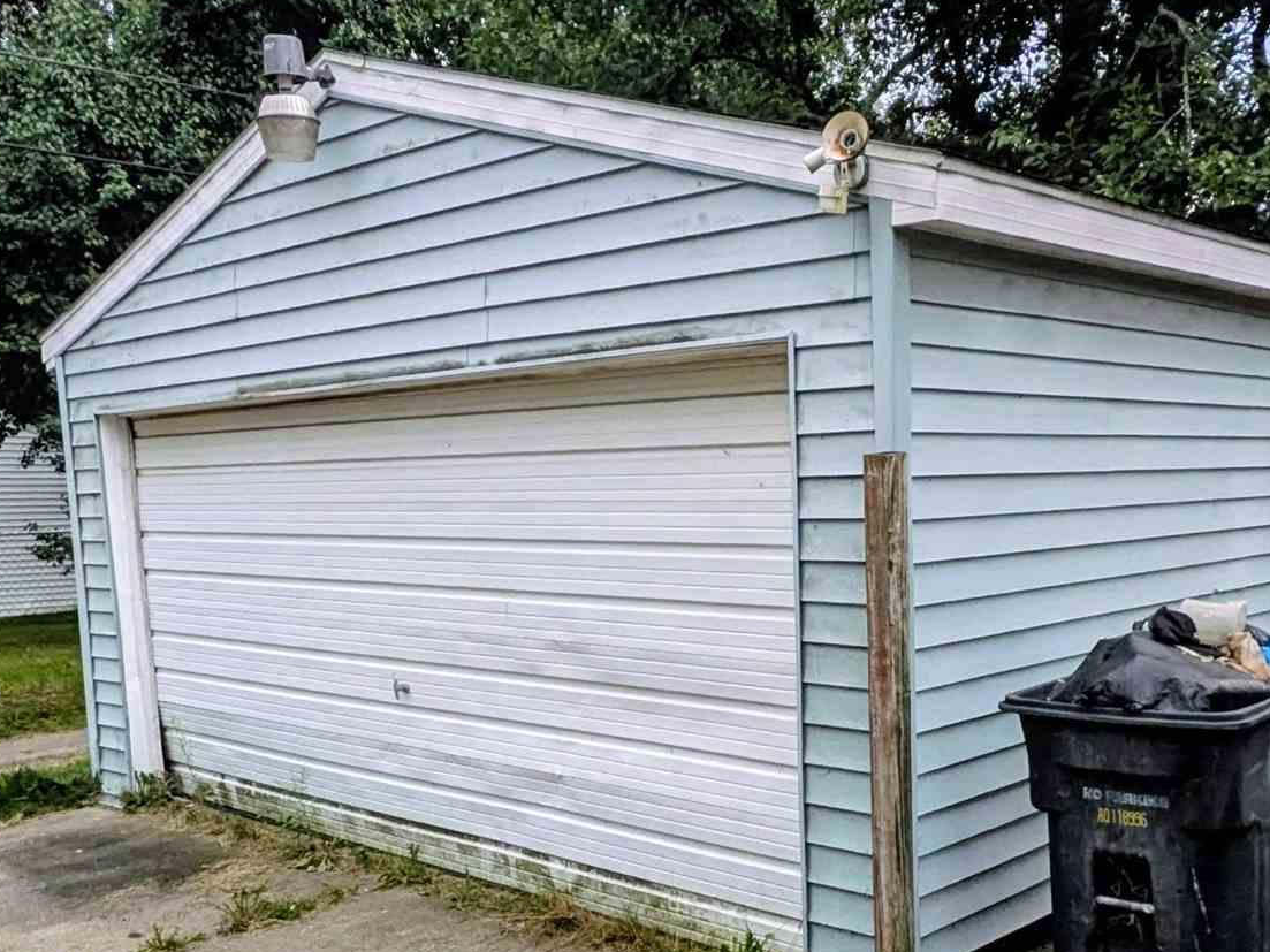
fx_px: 1431
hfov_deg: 47.6
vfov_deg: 36.2
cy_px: 672
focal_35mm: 39
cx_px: 756
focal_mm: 1.85
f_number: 2.2
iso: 69
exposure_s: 1/2915
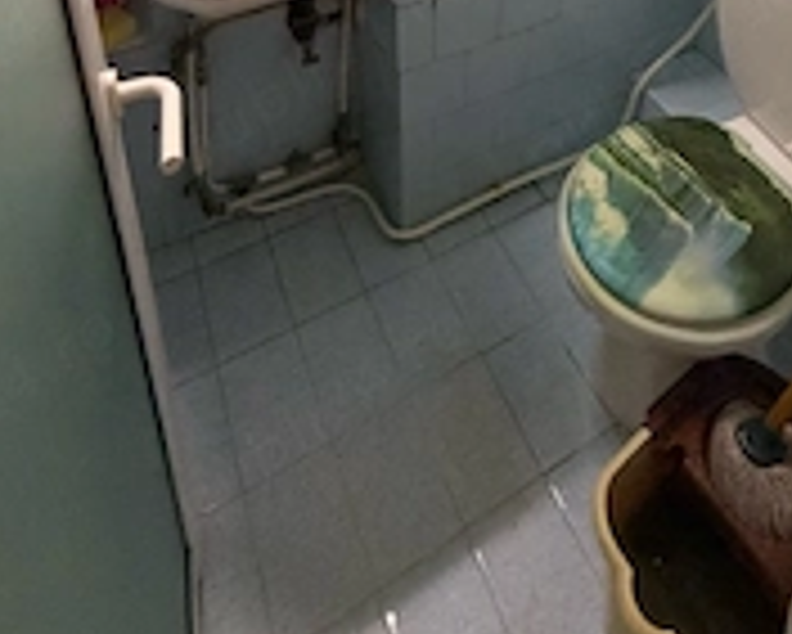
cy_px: -229
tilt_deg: -19.3
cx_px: 410
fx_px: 727
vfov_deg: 32.4
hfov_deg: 57.1
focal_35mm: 31
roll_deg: +0.7
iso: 320
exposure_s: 1/50
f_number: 2.2
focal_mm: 2.22
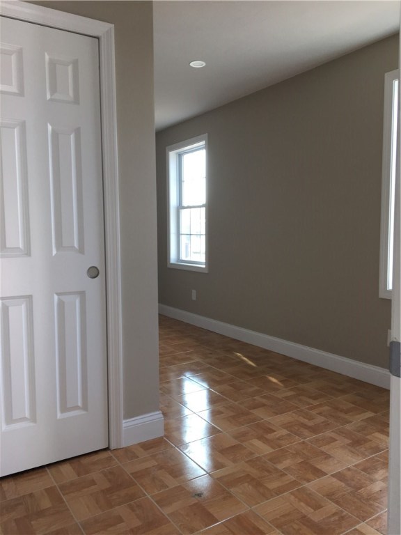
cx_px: 200
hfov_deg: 48.2
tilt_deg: -3.1
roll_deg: -0.7
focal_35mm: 29
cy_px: 268
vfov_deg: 61.7
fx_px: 448
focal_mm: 4.15
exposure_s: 1/60
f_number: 2.2
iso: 32
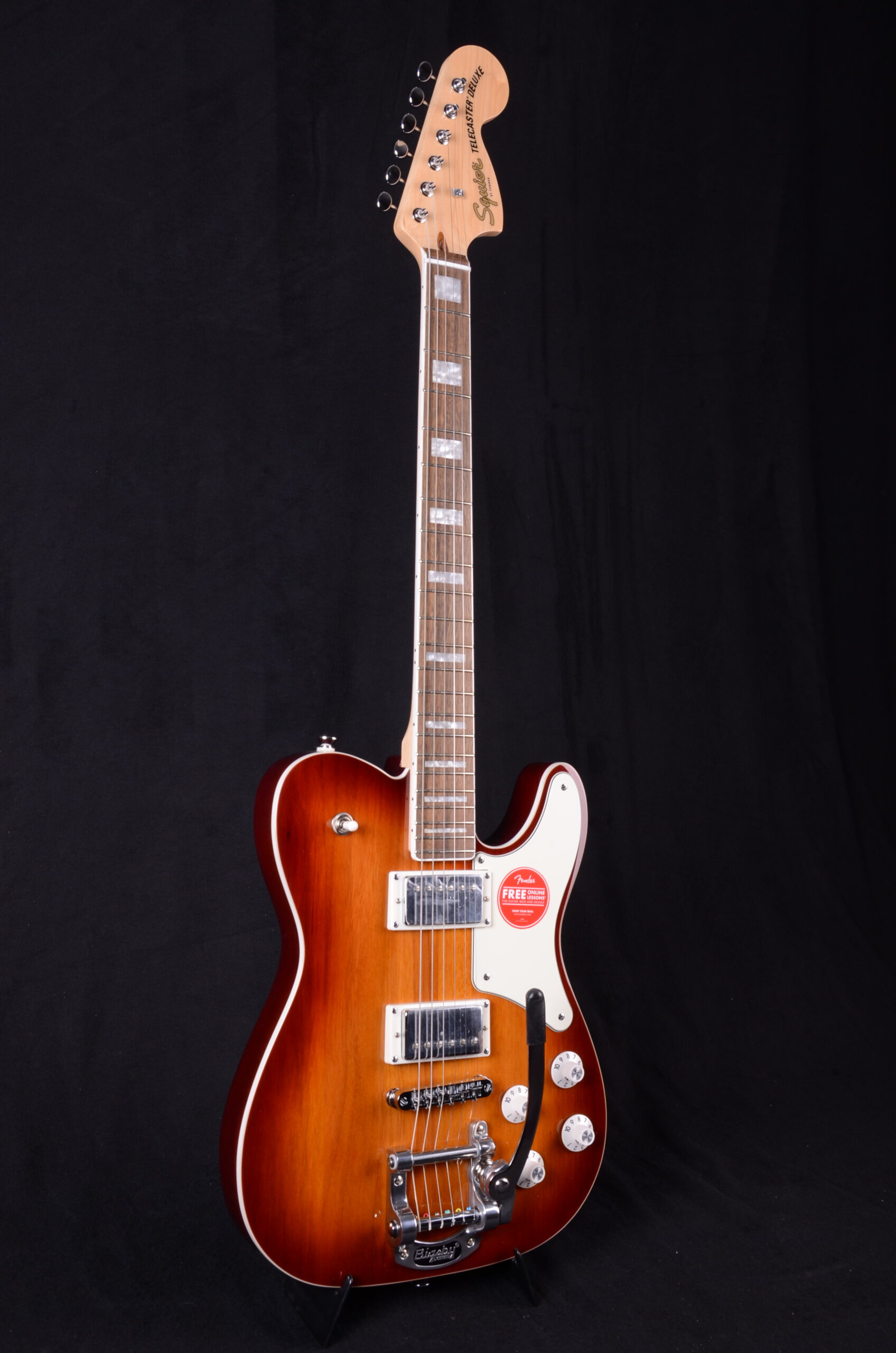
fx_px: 1406
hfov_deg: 35.3
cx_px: 448
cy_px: 676
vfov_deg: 51.4
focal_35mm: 38
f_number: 13
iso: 200
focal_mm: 25
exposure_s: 1/200
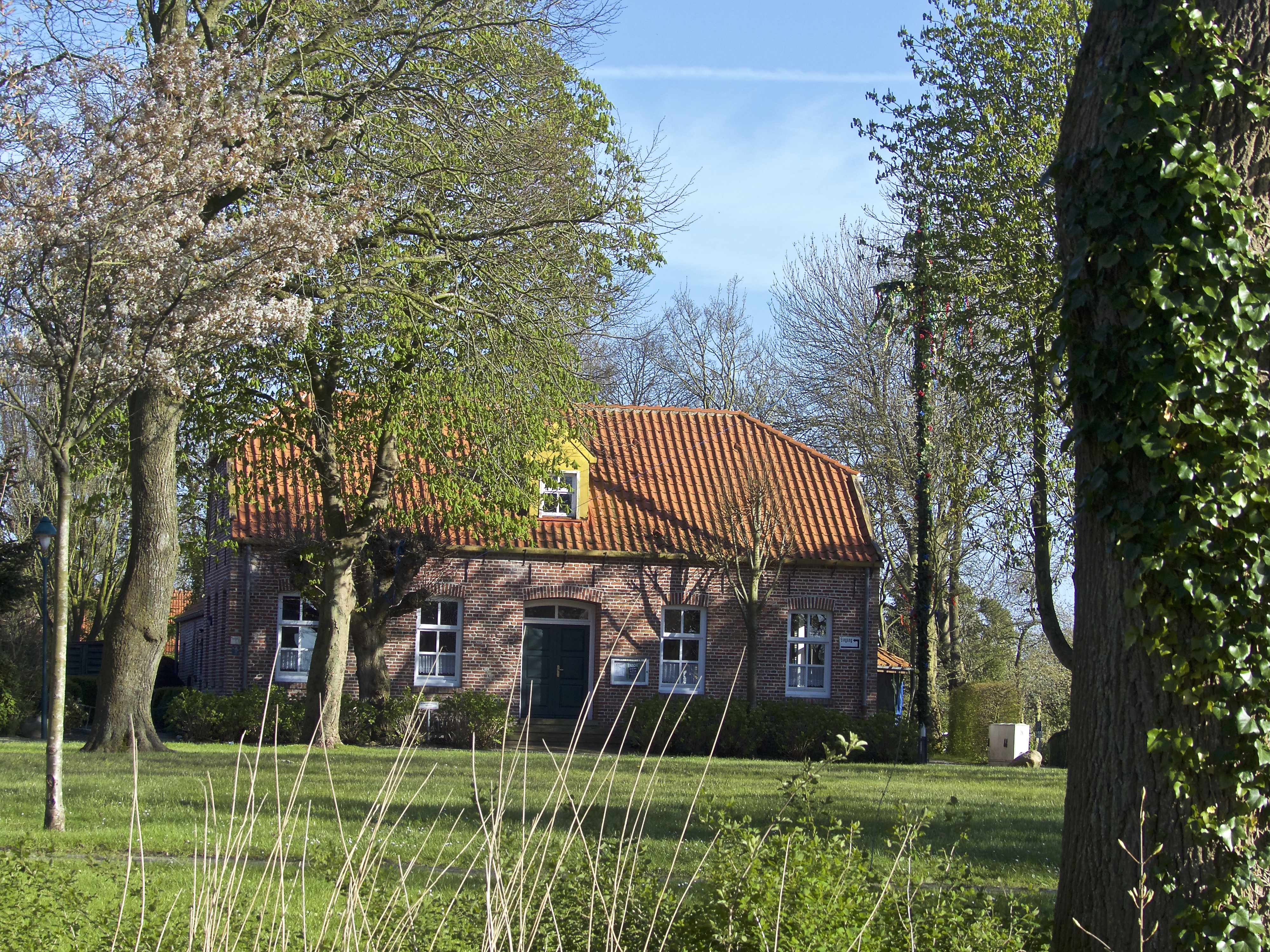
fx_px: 3559
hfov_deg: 20.2
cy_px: 476
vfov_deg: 15.2
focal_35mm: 97
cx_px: 635
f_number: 4
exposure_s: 1/500
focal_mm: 17.4
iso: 100
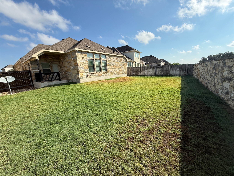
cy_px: 88
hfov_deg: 102.1
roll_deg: +4.1
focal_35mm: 14
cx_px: 117
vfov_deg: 85.7
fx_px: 95
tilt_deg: -9.3
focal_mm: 2.22
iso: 50
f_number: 2.2
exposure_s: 1/2024
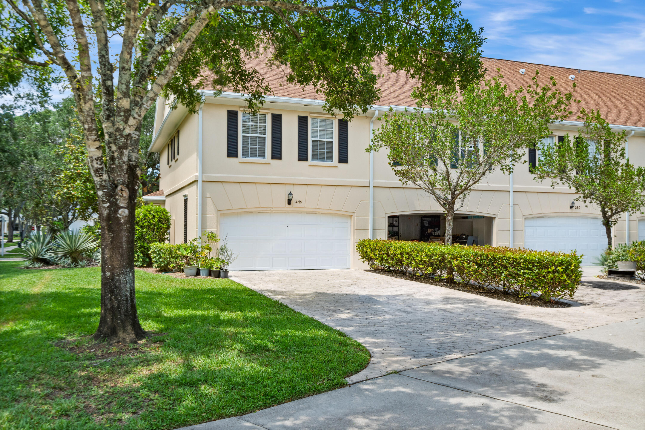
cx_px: 322
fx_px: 573
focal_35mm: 32
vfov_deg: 41.1
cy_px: 215
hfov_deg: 58.7
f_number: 8
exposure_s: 1/500
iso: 800
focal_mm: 32
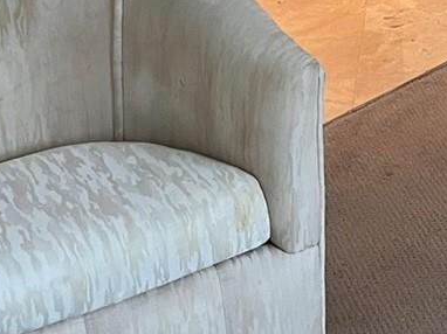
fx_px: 1407
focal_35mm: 109
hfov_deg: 15.5
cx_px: 806
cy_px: -236
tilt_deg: -11.8
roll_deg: +0.9
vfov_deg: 12.6
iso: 250
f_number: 1.5
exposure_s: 1/60
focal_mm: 5.7
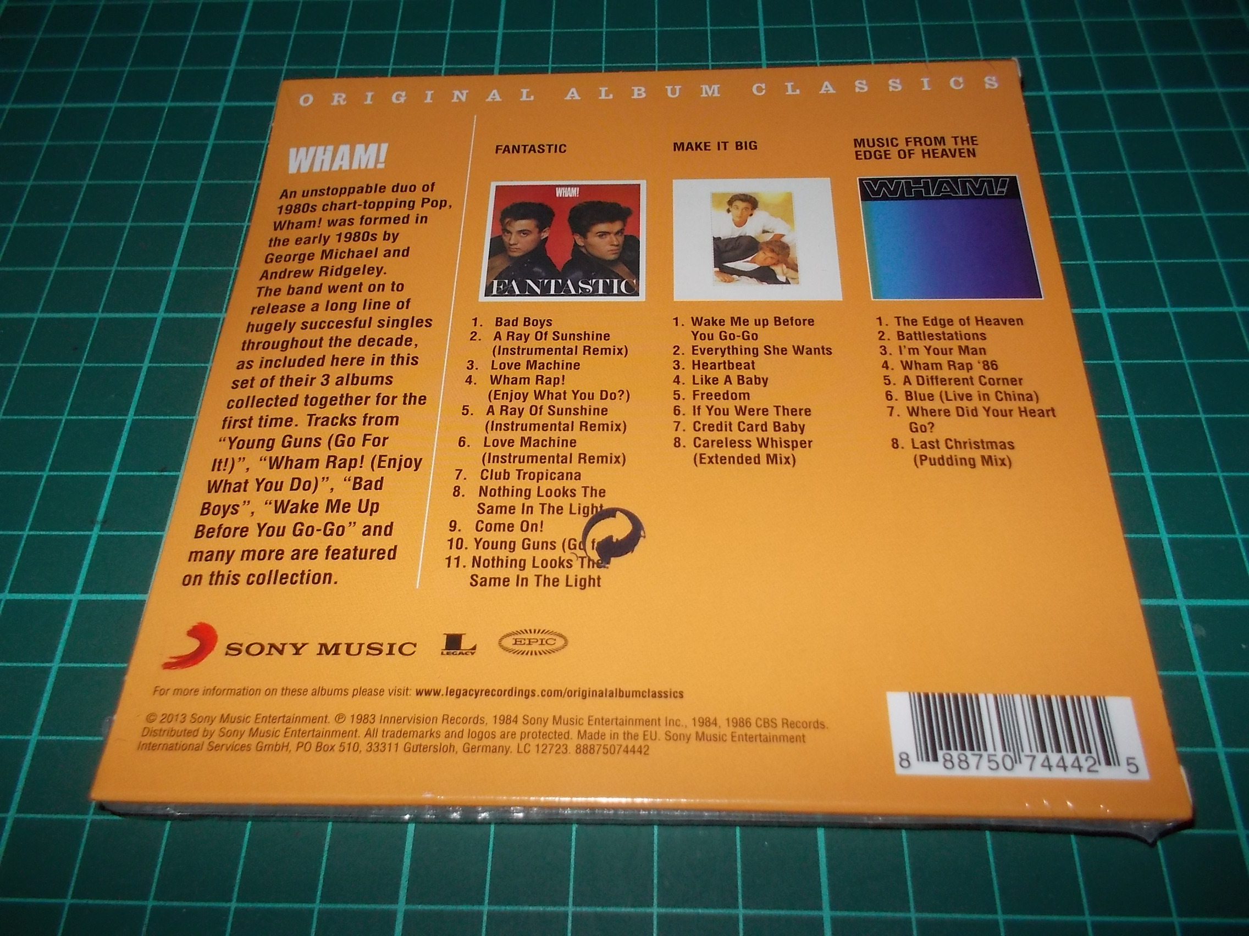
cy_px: 468
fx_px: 1046
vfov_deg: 48.2
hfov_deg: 61.7
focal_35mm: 29
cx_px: 624
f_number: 3.3
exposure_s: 1/30
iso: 200
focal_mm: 4.1
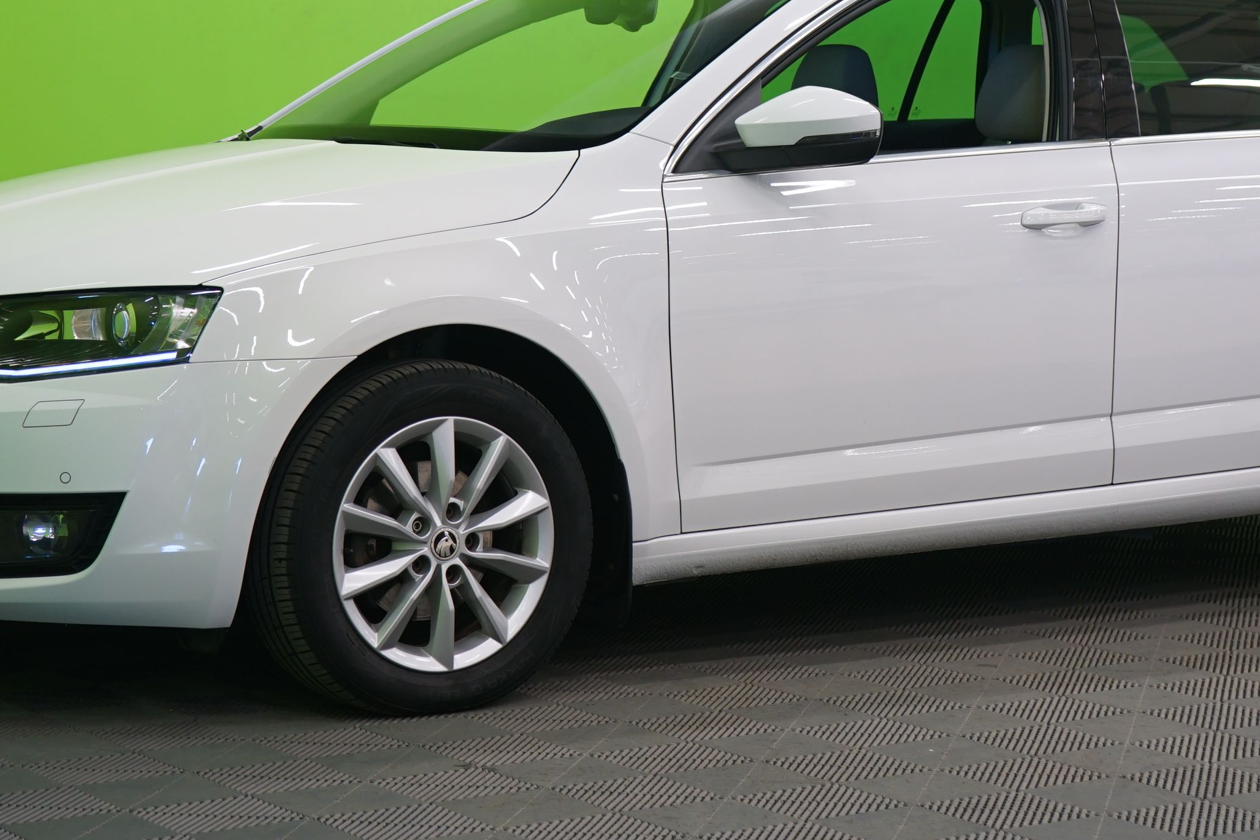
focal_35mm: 90
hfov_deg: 22.6
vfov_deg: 15.1
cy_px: 119
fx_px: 3150
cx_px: 725
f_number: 5
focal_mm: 47
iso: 400
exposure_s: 1/10
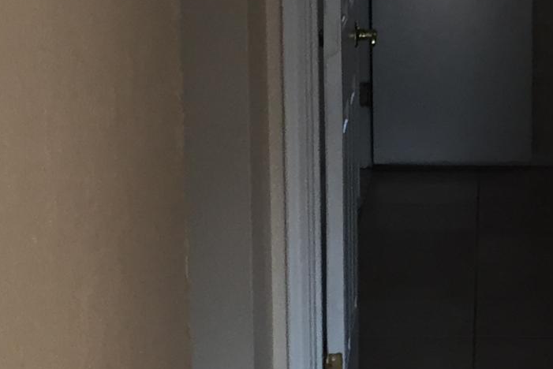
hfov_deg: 15.7
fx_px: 1982
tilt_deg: -11.4
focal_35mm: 129
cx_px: 484
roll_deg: -2.2
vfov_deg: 10.6
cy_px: 169
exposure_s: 1/30
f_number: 2.2
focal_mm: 4.15
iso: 32
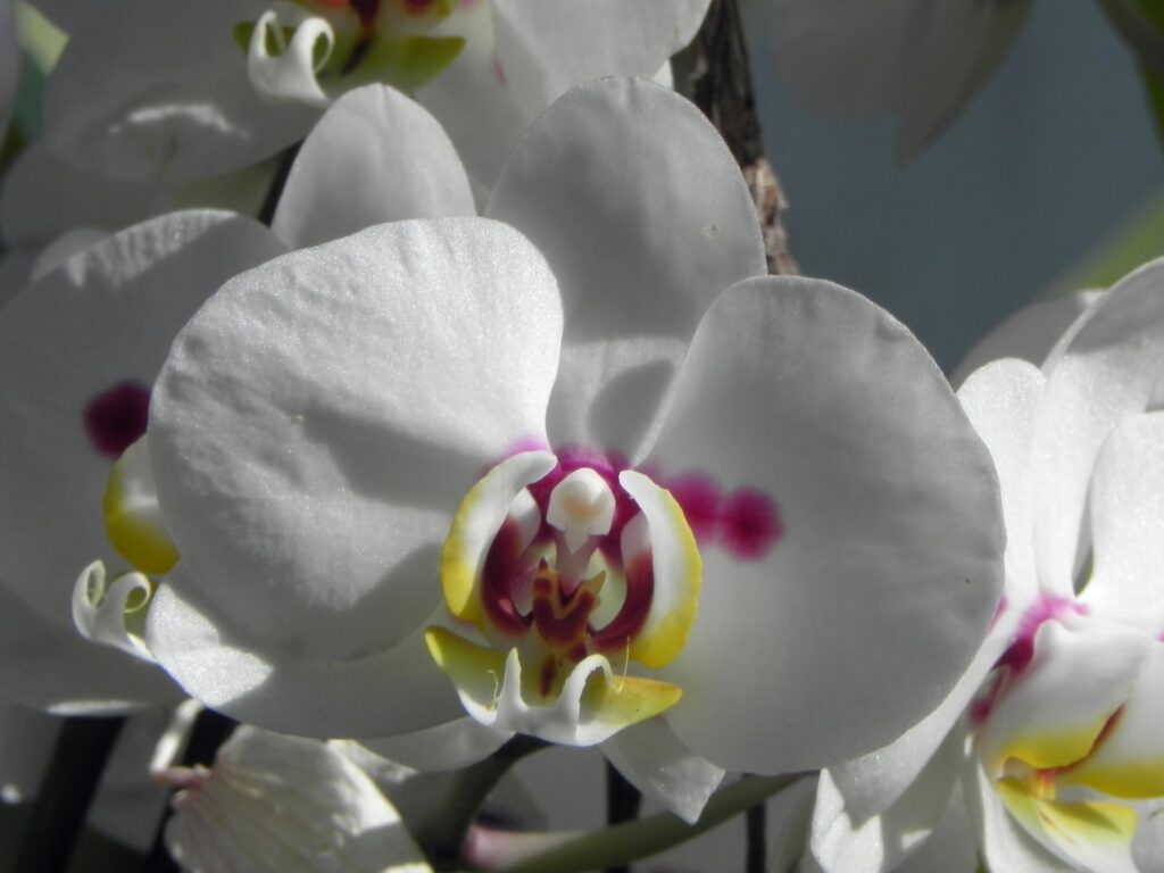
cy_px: 436
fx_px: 6187
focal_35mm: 184
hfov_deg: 10.7
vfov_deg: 8.1
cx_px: 582
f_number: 8
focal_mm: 32.7
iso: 160
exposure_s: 1/461
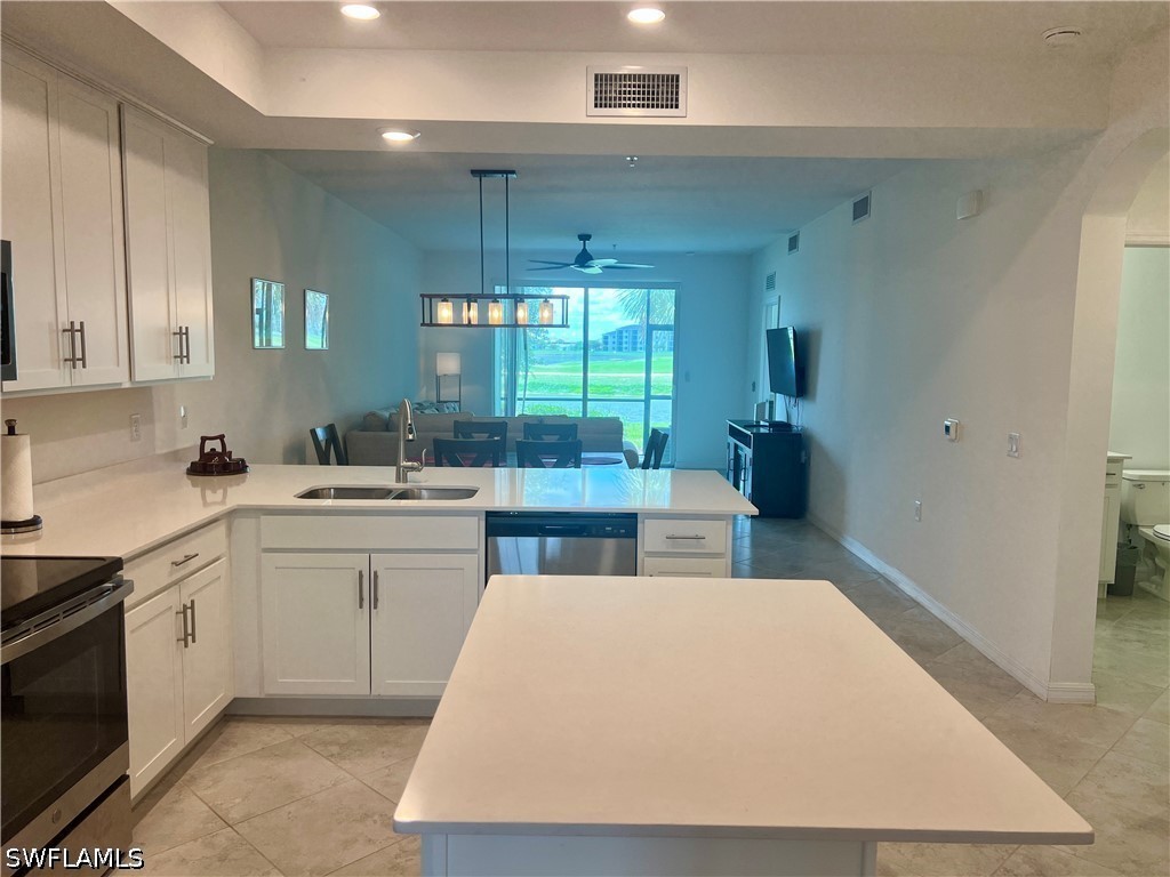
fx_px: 879
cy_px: 438
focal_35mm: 26
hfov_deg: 67.3
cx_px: 585
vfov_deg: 53.1
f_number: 1.5
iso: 64
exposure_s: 1/153
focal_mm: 5.7
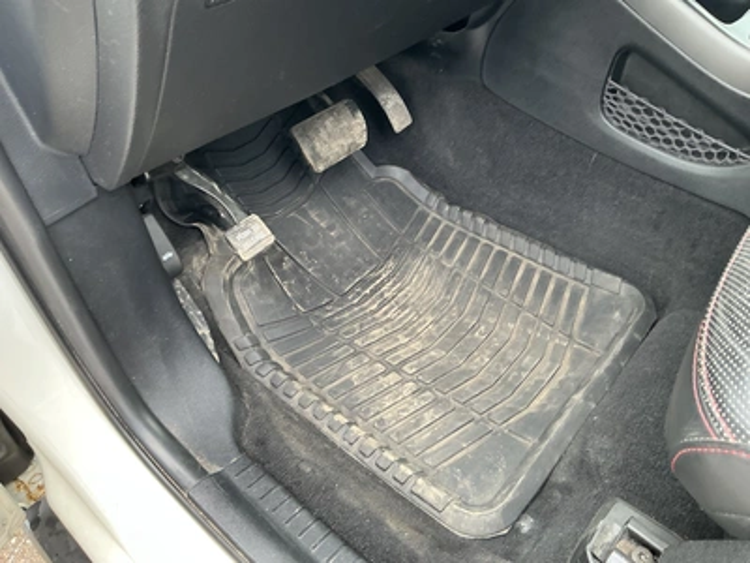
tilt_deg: -44.5
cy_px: 282
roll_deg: +2.4
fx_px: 607
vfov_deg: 49.7
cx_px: 375
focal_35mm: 28
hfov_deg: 63.4
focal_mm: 3
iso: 80
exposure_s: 1/60
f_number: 1.8
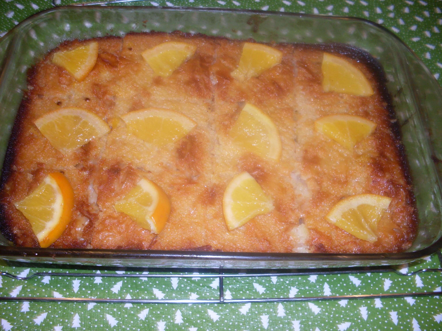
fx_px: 485
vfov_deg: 37.7
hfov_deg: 49.0
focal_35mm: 38
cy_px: 166
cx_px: 221
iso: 100
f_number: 2.8
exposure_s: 1/45
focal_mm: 6.3
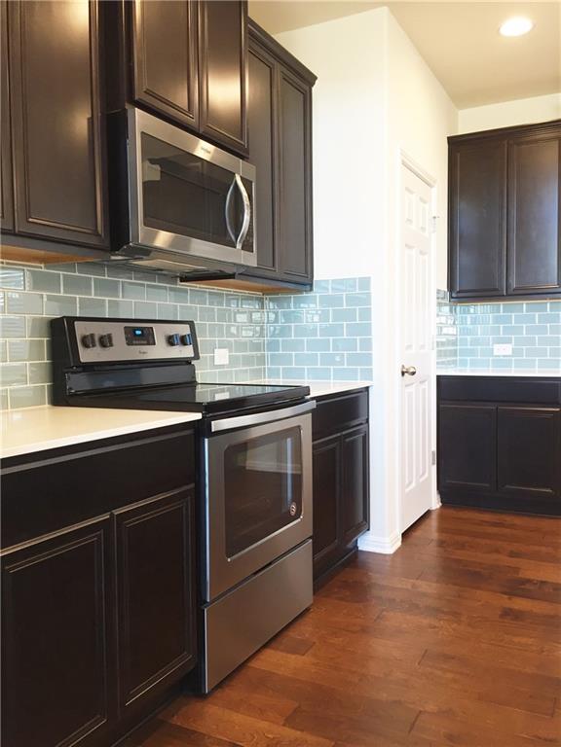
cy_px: 374
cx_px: 280
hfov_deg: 48.2
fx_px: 627
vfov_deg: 61.7
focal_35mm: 29
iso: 64
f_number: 2.2
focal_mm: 4.15
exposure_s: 1/30
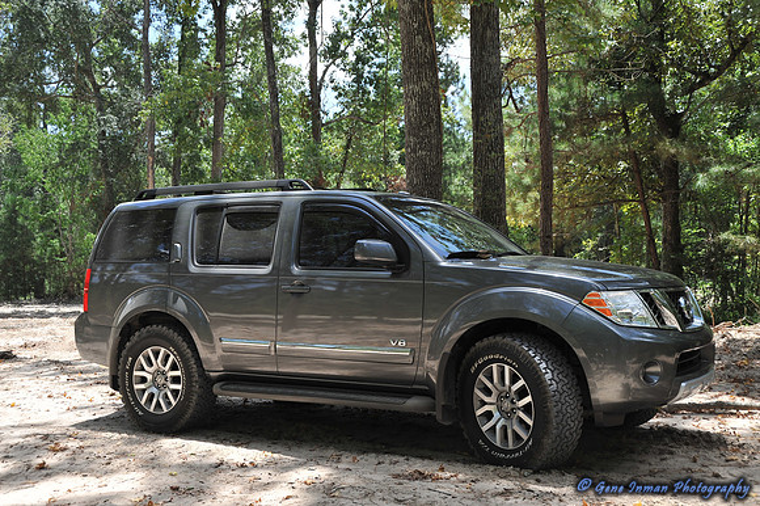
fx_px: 886
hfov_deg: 46.4
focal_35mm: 42
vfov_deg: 31.9
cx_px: 380
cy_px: 253
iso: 200
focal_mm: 42
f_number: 9
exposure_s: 1/250
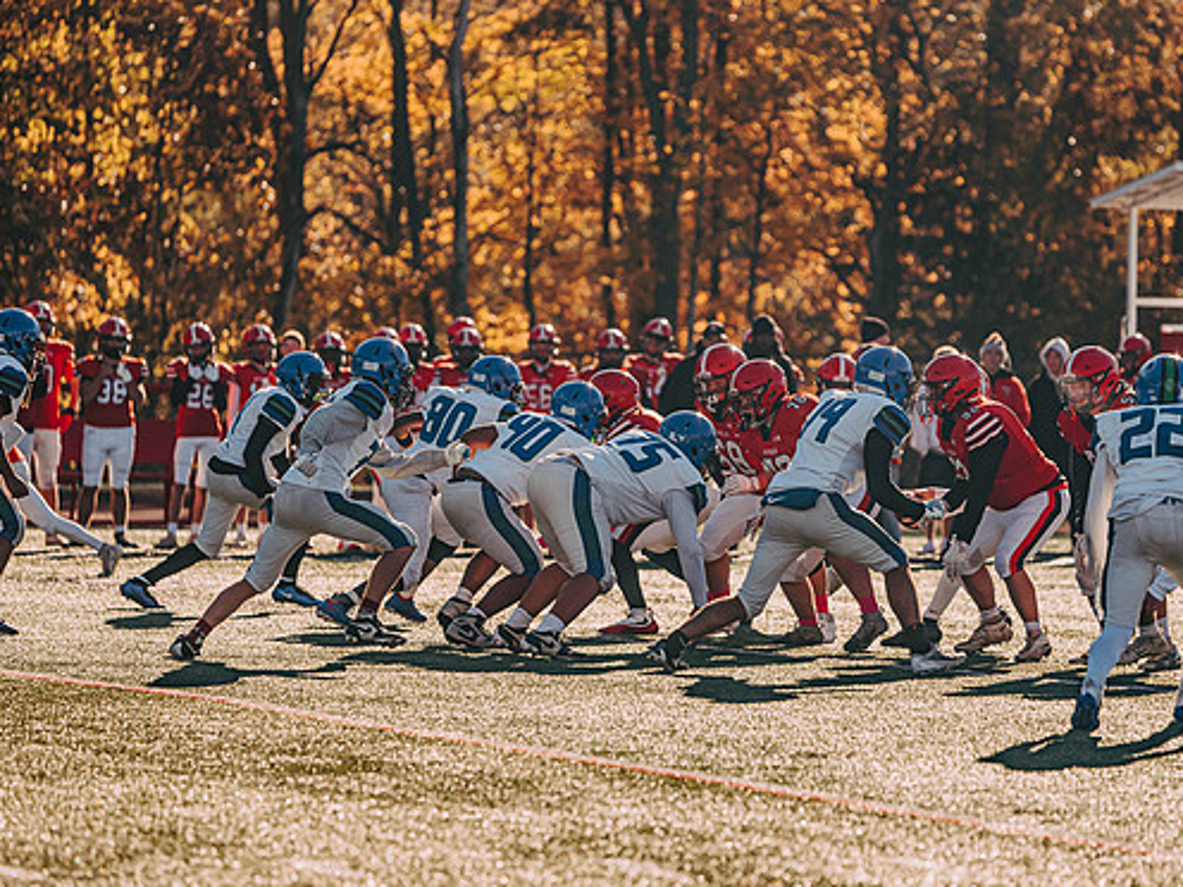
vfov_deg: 6.6
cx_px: 689
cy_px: 430
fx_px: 7689
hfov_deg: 8.8
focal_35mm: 225
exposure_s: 1/3200
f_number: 3.5
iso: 125
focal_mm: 200
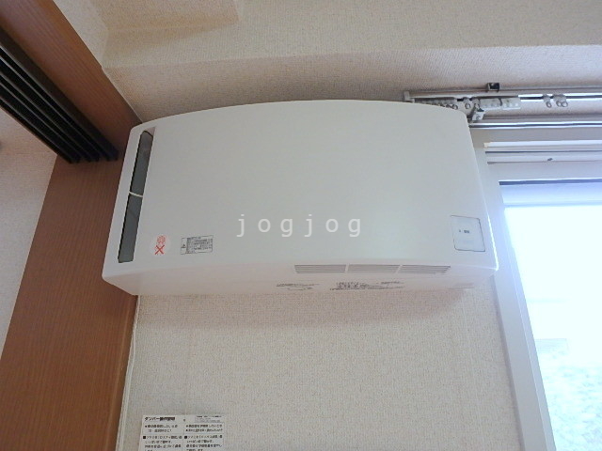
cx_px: 301
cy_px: 226
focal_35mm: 21
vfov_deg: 63.4
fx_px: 365
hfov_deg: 79.0
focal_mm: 3.7
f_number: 3.5
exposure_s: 1/30
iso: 250
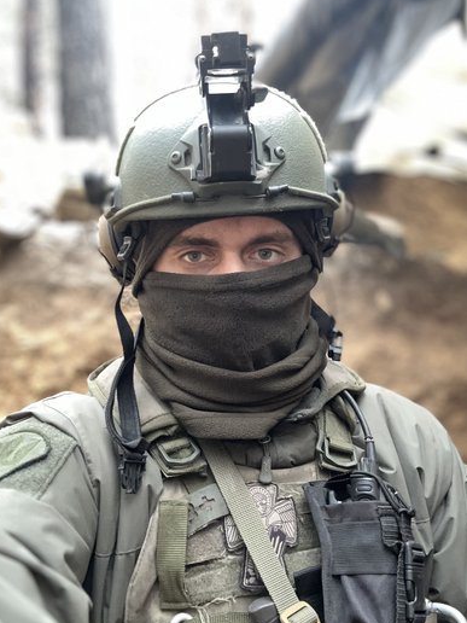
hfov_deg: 45.4
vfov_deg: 58.4
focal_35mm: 31
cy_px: 313
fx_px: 558
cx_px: 233
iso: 250
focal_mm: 2.69
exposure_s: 1/60
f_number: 1.9
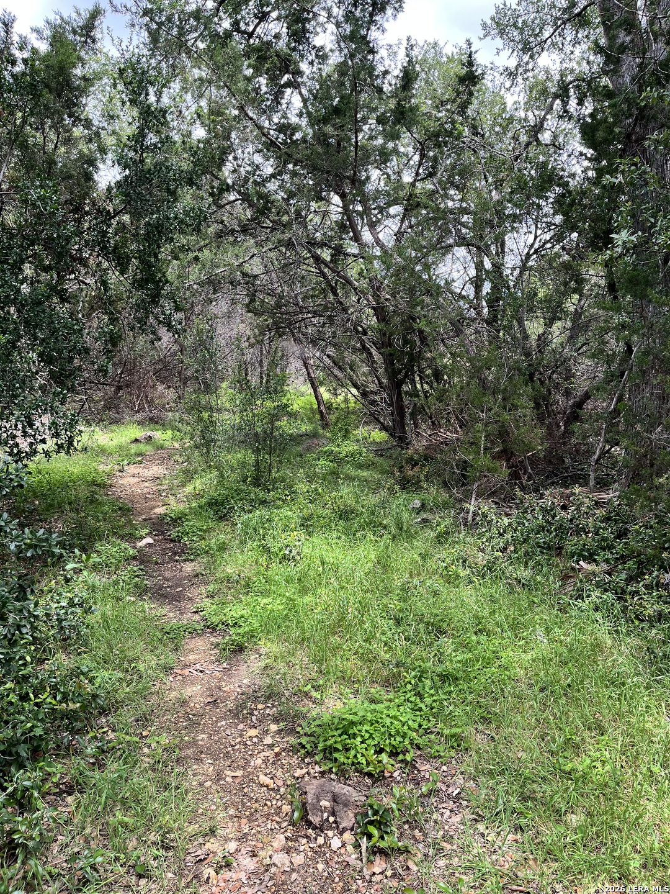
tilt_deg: -6.6
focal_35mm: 26
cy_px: 447
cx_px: 335
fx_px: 671
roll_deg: +1.4
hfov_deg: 53.1
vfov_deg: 67.3
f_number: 1.6
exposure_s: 1/430
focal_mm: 5.1
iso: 50
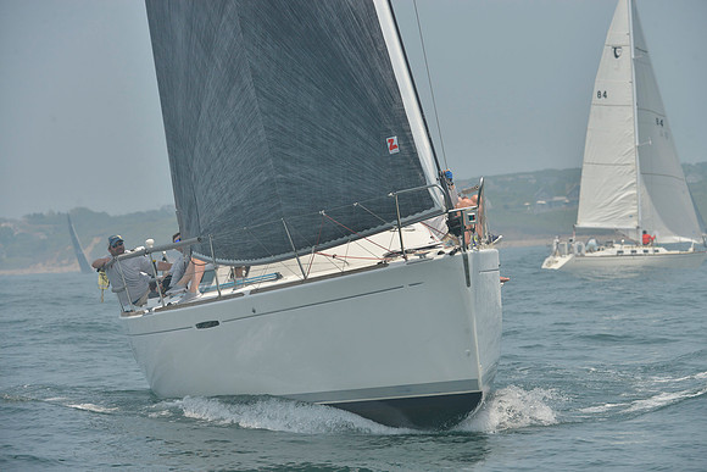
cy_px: 236
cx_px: 354
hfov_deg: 9.8
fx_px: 4125
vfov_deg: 6.5
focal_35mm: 210
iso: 280
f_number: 8
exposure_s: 1/1000
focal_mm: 210
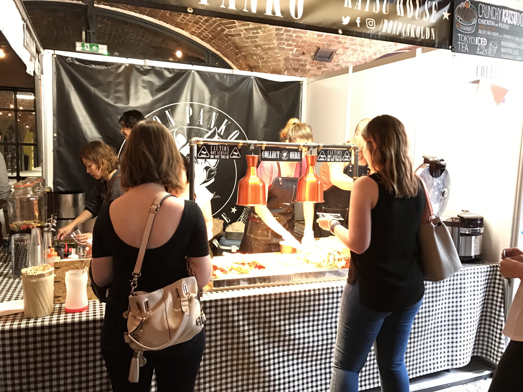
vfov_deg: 49.7
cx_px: 262
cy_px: 196
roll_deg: -1.5
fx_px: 423
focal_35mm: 28
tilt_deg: -4.2
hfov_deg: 63.4
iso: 100
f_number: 1.8
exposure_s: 1/10
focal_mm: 3.99
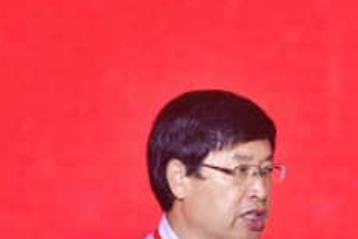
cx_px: 338
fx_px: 6149
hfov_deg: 3.3
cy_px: 379
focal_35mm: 618
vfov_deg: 2.2
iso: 640
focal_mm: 175
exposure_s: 1/200
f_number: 4
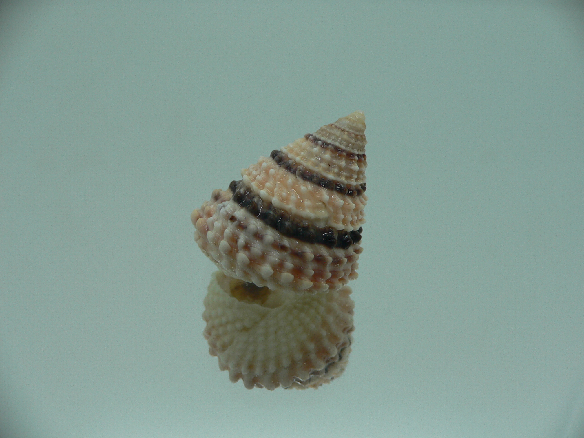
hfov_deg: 52.6
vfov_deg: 40.7
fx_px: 590
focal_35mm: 35
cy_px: 219
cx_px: 292
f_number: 2.8
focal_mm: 4.6
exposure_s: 1/60
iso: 80
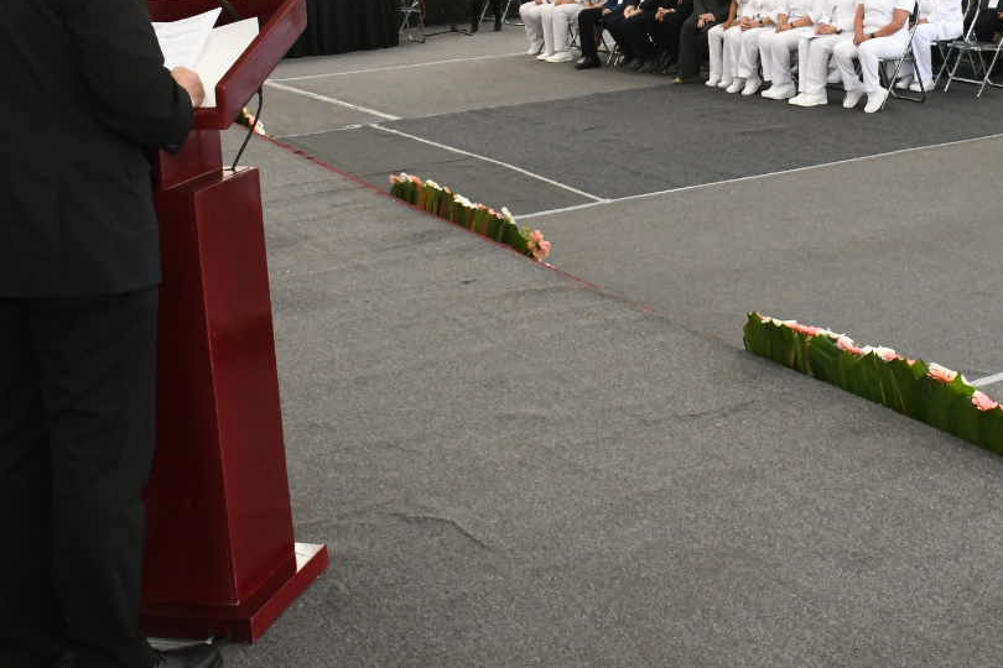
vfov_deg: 24.5
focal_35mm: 54
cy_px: 88
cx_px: 874
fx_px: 1504
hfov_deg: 35.1
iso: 3200
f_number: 13
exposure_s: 1/125
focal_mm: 18
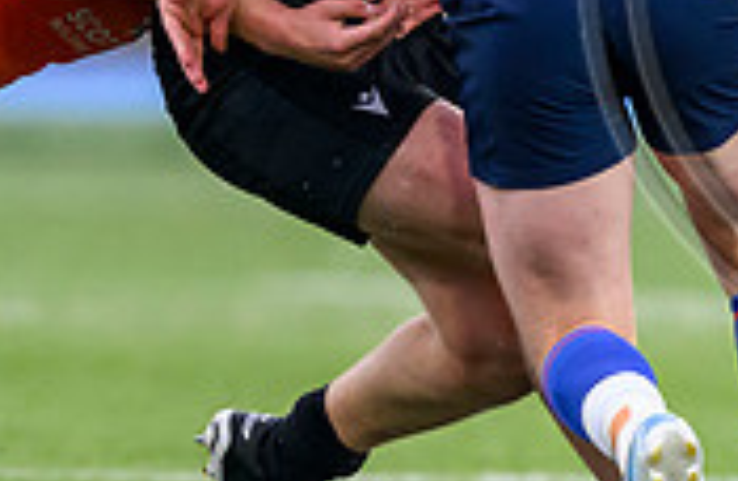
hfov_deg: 0.8
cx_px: 522
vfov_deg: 0.5
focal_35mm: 2618
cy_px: 307
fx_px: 53290
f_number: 4
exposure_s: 1/1250
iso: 3200
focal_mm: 560
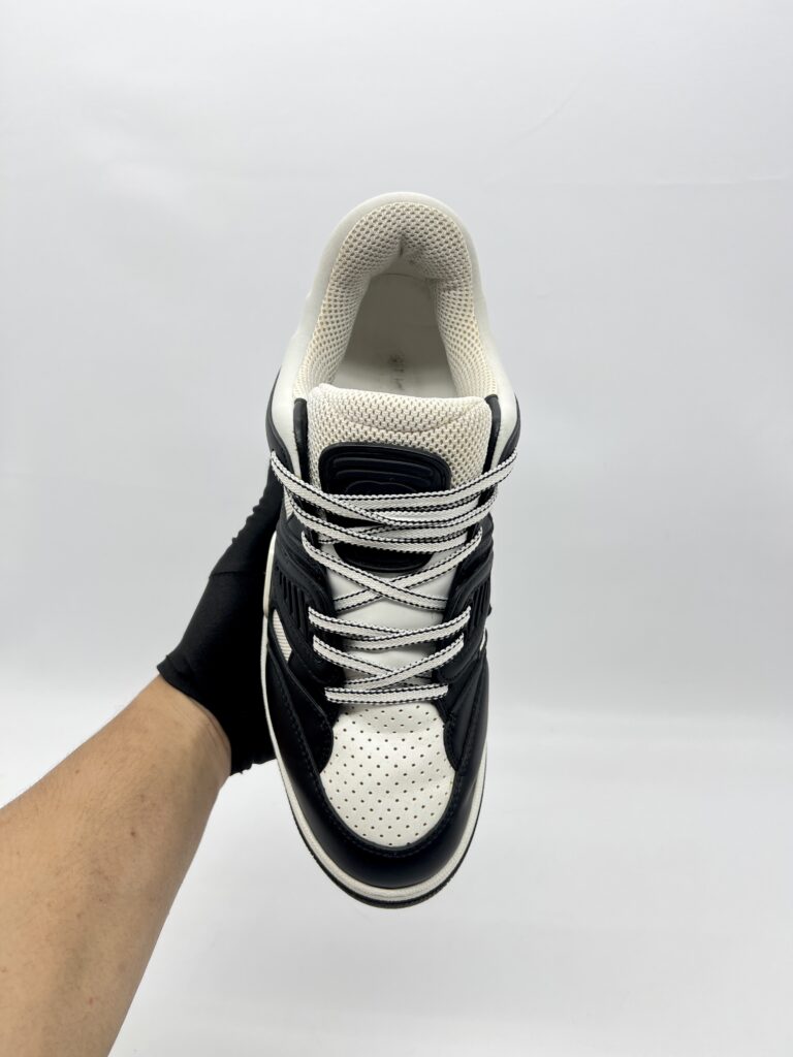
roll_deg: +0.0
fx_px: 794
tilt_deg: -19.1
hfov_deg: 53.1
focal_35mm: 26
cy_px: 528
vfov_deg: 67.3
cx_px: 396
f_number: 1.5
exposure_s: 1/129
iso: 32
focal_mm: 5.7
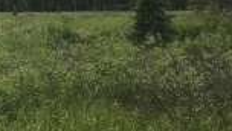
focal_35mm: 133
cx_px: -131
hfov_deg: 14.8
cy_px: -26
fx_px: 819
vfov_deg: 9.0
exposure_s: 1/1451
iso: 25
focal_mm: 4.15
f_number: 2.2
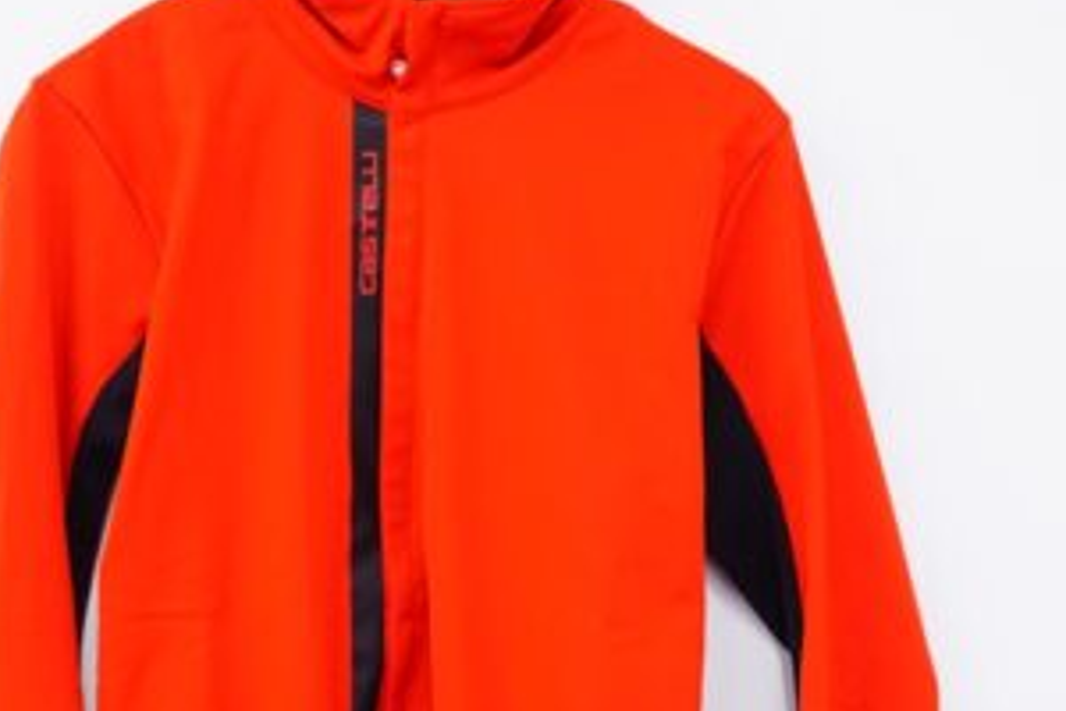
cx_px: 398
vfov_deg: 21.3
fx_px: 1865
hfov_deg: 31.7
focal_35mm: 63
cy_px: 551
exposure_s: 1/50
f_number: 5.6
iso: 1600
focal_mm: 21
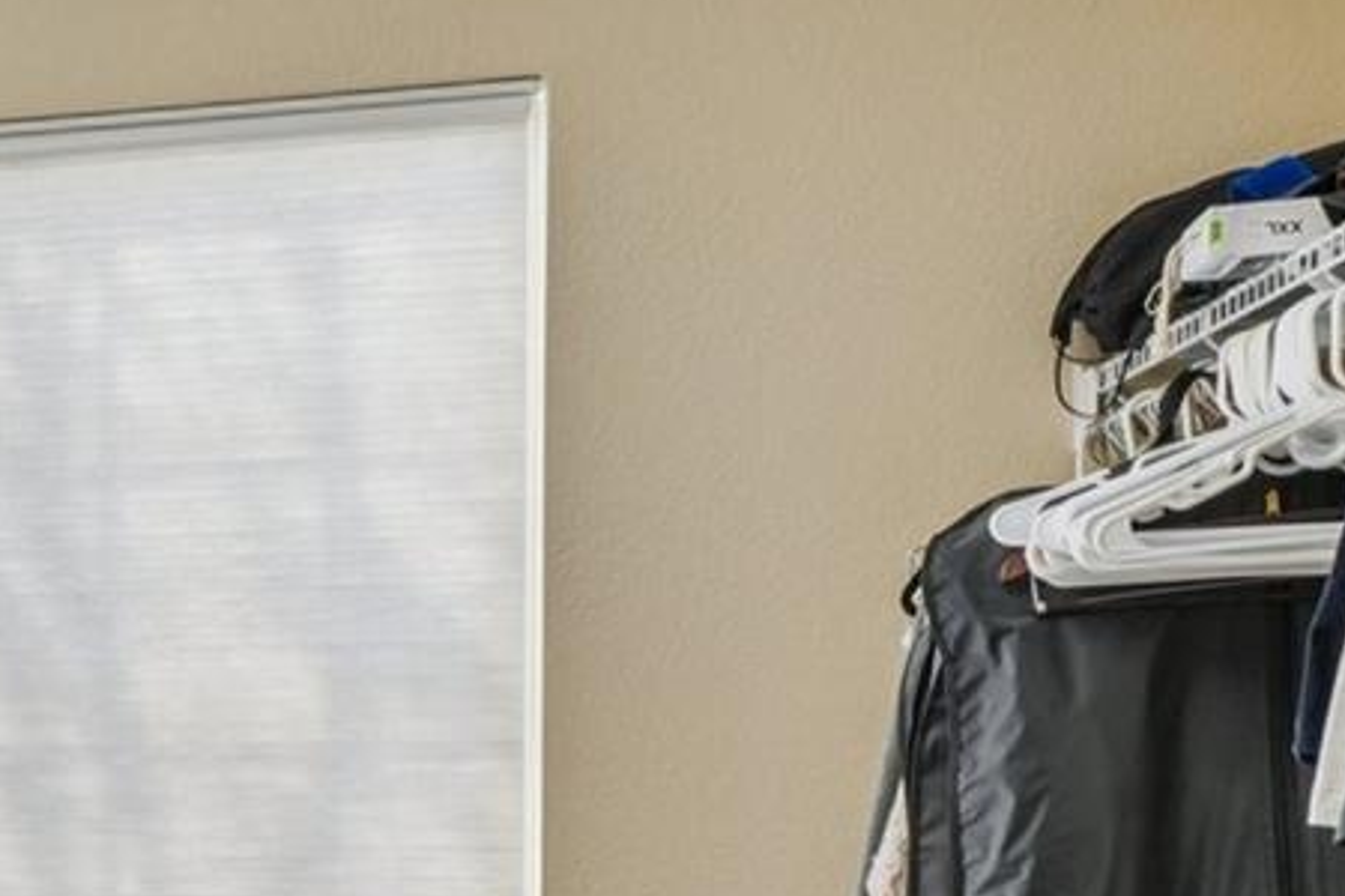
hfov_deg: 25.8
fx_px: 2391
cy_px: 899
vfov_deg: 20.5
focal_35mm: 64
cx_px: -505
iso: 250
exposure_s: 1/30
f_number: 8
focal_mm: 12
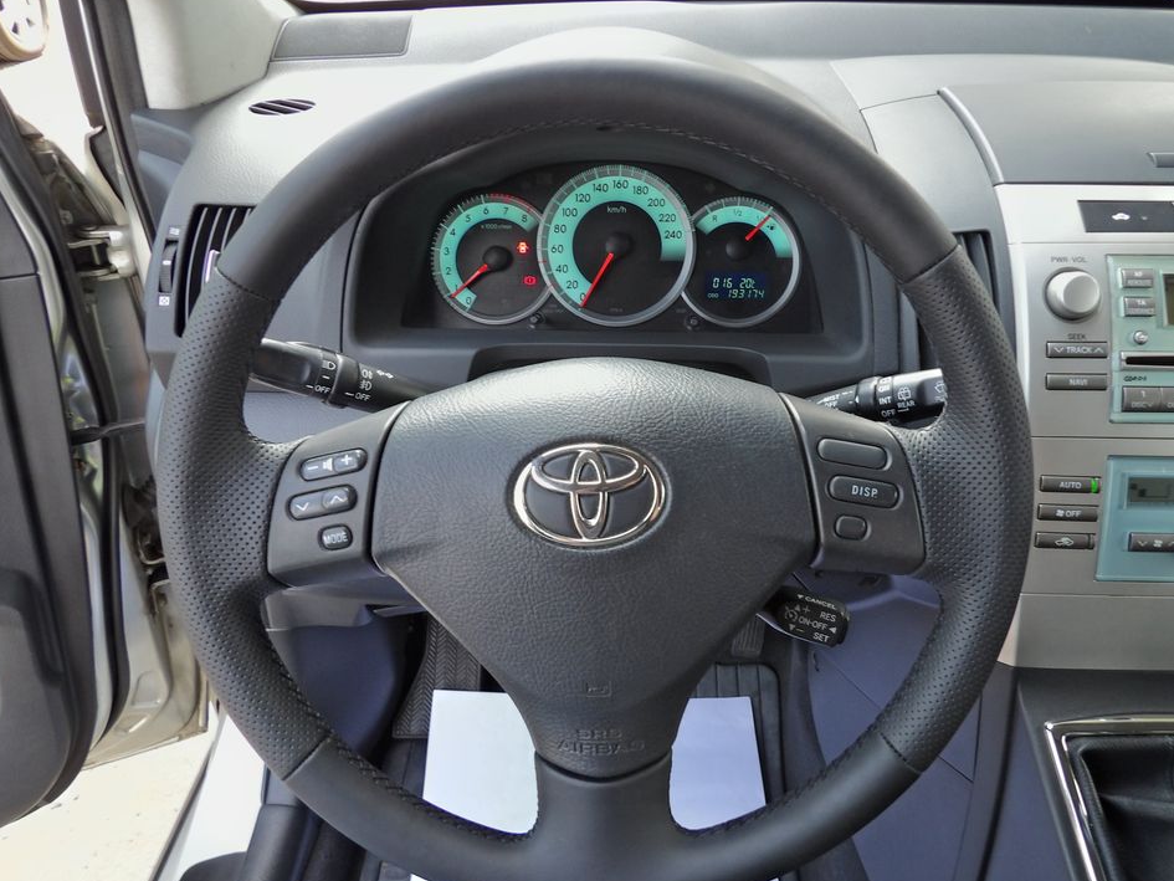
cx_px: 626
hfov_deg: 67.2
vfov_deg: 53.1
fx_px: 882
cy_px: 442
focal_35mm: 26
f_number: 3.2
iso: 111
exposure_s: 1/16
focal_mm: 4.3
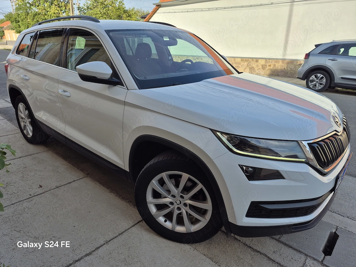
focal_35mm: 23
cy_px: 134
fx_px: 237
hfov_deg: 73.9
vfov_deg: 58.9
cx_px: 178
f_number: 1.8
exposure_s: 1/1172
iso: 25
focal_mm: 5.4
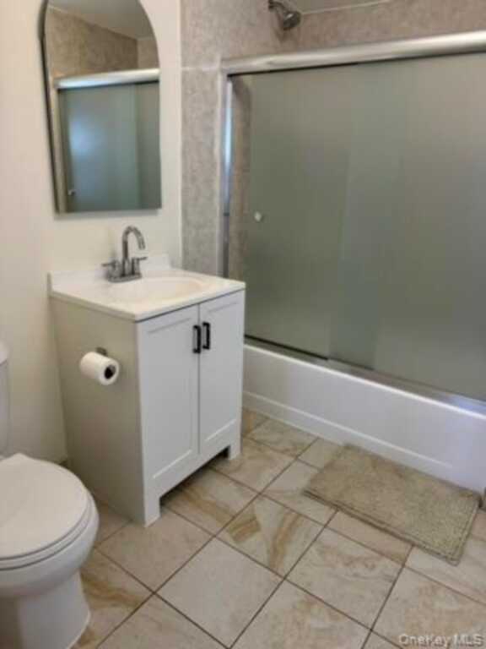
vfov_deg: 71.6
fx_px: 449
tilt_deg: -18.1
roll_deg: -2.3
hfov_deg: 56.8
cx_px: 243
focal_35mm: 24
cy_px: 324
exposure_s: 1/120
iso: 100
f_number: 1.78
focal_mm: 6.76
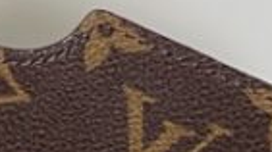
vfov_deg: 2.6
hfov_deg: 4.6
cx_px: -233
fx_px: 3329
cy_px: 238
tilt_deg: -72.9
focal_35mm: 462
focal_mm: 7.5
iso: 160
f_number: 2.2
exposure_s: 1/121
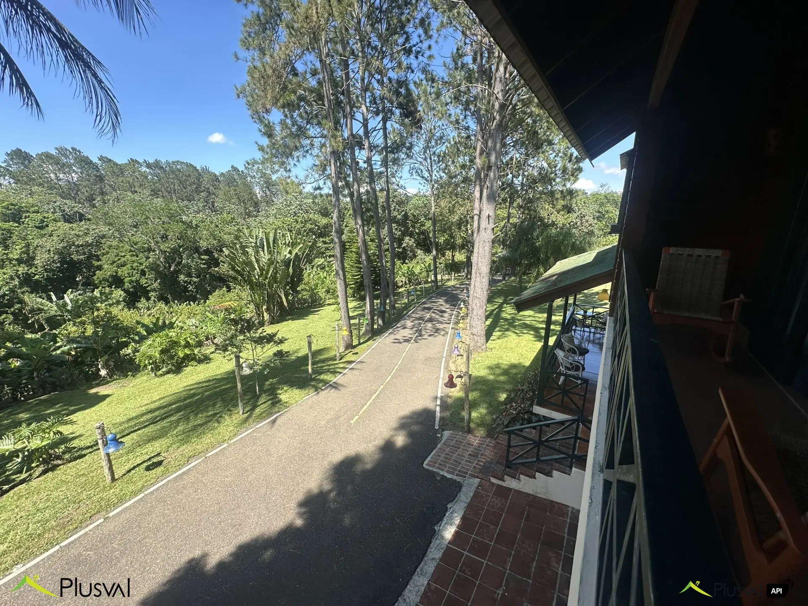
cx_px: 404
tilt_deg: -14.0
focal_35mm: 14
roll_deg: -0.9
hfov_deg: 102.1
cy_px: 303
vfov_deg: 85.7
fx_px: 327
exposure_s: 1/818
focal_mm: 2.22
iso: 40
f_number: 2.2
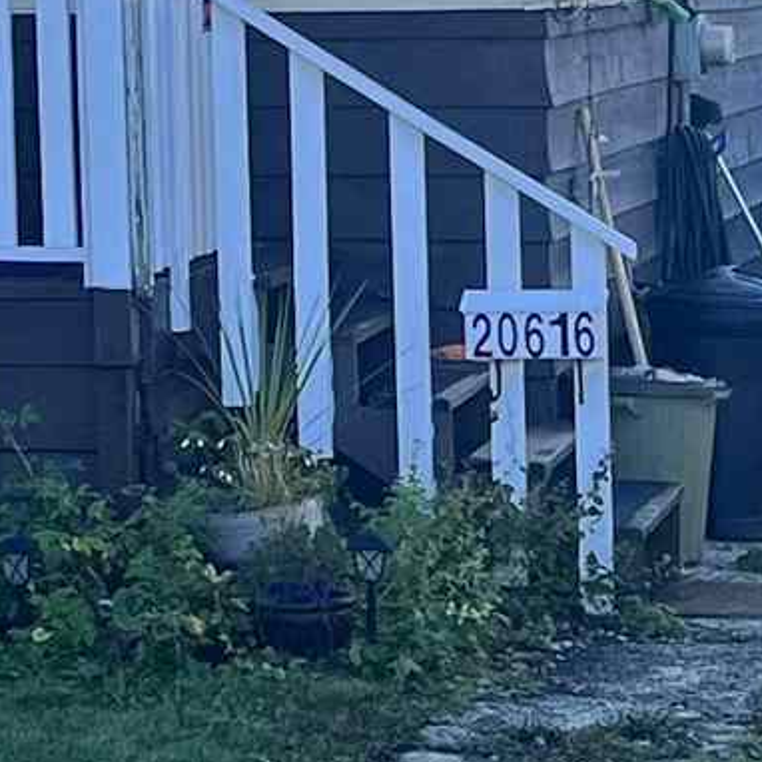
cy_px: 40
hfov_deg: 9.3
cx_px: -146
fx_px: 4607
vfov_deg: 9.4
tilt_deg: -1.3
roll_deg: +0.7
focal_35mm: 185
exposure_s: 1/1058
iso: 50
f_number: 1.5
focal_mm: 5.7
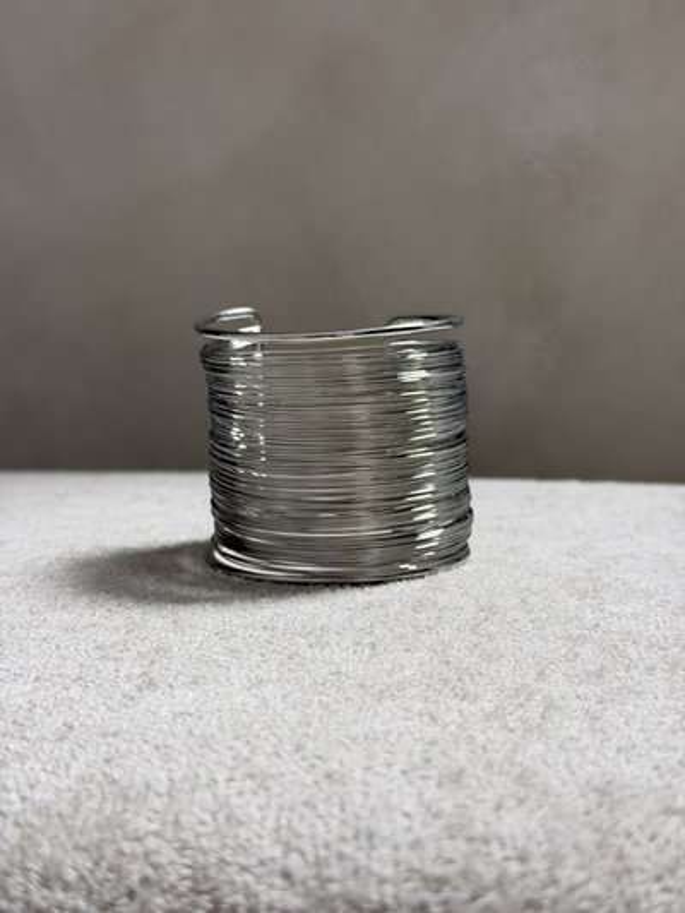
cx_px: 342
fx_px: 1266
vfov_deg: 39.6
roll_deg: +0.2
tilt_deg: -7.9
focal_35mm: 48
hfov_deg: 30.3
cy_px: 456
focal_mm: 6.76
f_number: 1.78
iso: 64
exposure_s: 1/100
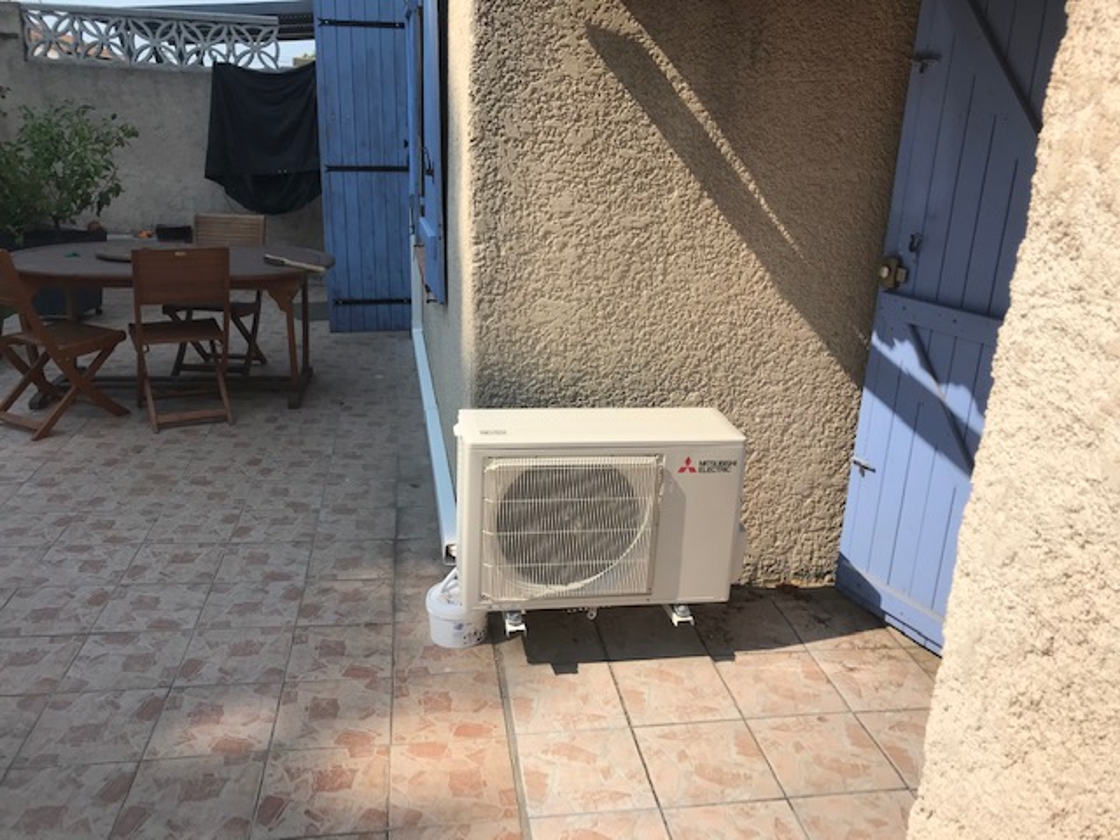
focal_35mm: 28
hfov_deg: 63.4
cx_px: 560
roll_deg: -2.8
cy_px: 420
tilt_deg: -18.0
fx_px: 906
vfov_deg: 49.7
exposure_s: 1/2740
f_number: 1.8
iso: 20
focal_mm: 3.99
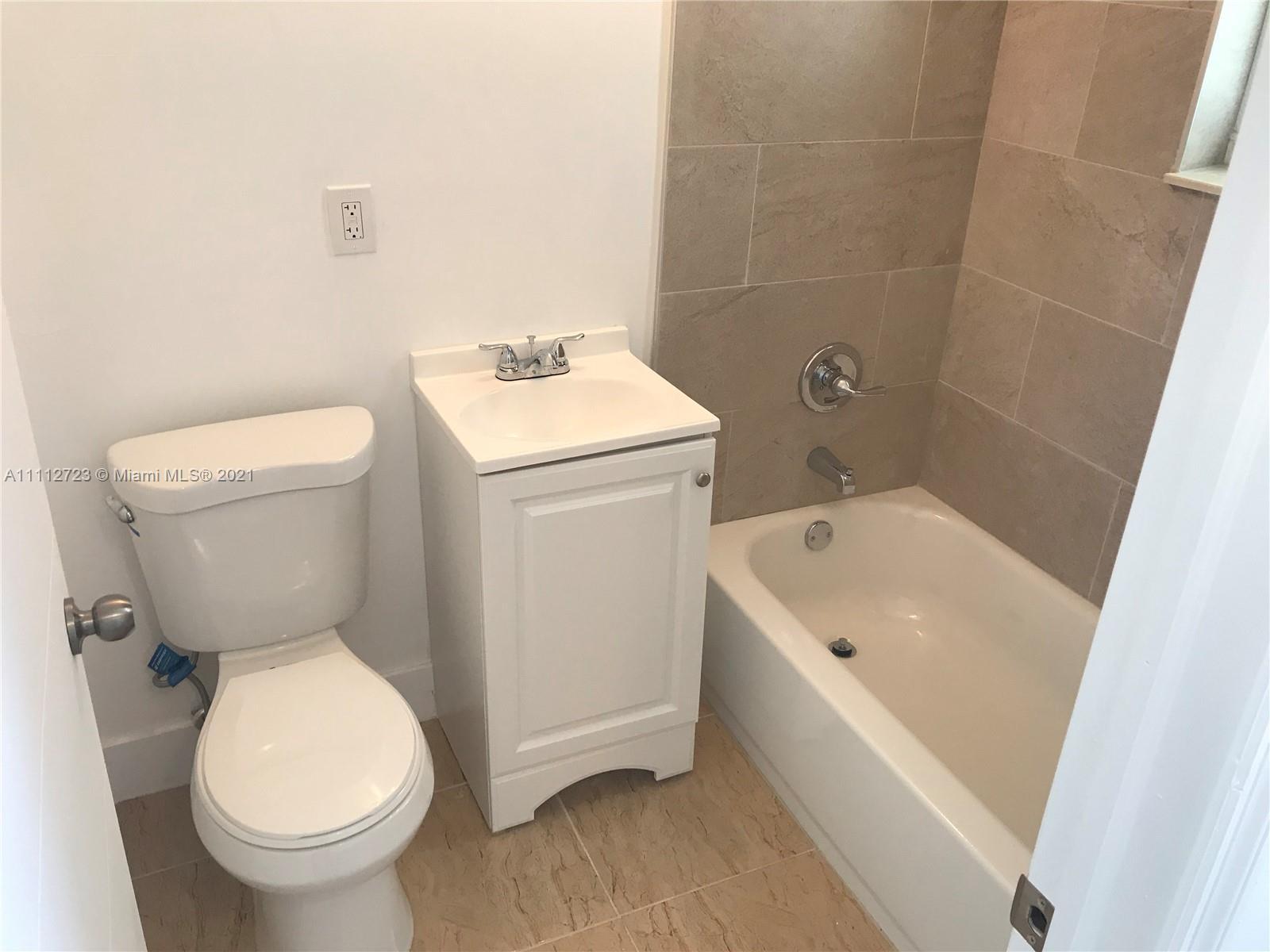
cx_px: 635
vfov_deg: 49.7
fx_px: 1027
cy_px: 476
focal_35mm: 28
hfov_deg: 63.4
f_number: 1.8
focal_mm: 3.99
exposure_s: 1/40
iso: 25
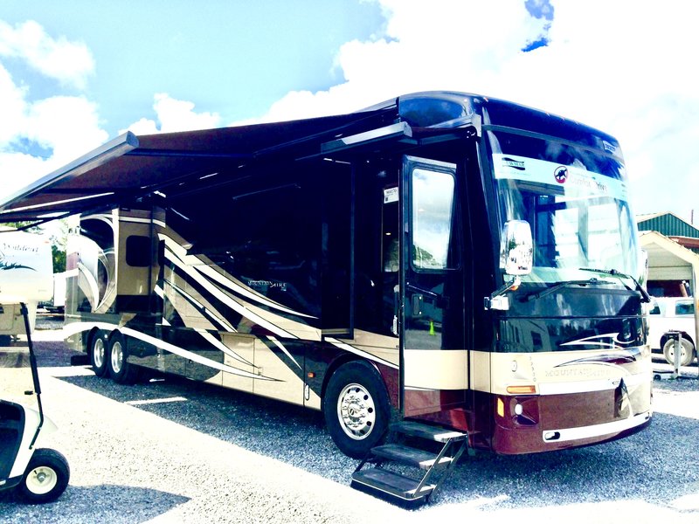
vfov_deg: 42.9
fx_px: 666
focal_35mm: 33
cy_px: 262
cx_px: 350
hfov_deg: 55.4
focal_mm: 4.13
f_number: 2.4
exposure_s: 1/1153
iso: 50
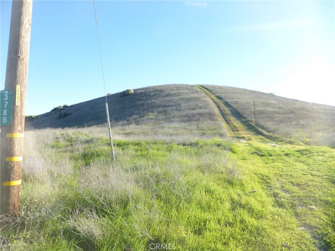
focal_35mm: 24
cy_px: 126
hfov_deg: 71.6
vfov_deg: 56.8
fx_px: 232
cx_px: 168
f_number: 4
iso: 100
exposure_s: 1/250
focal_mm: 4.3
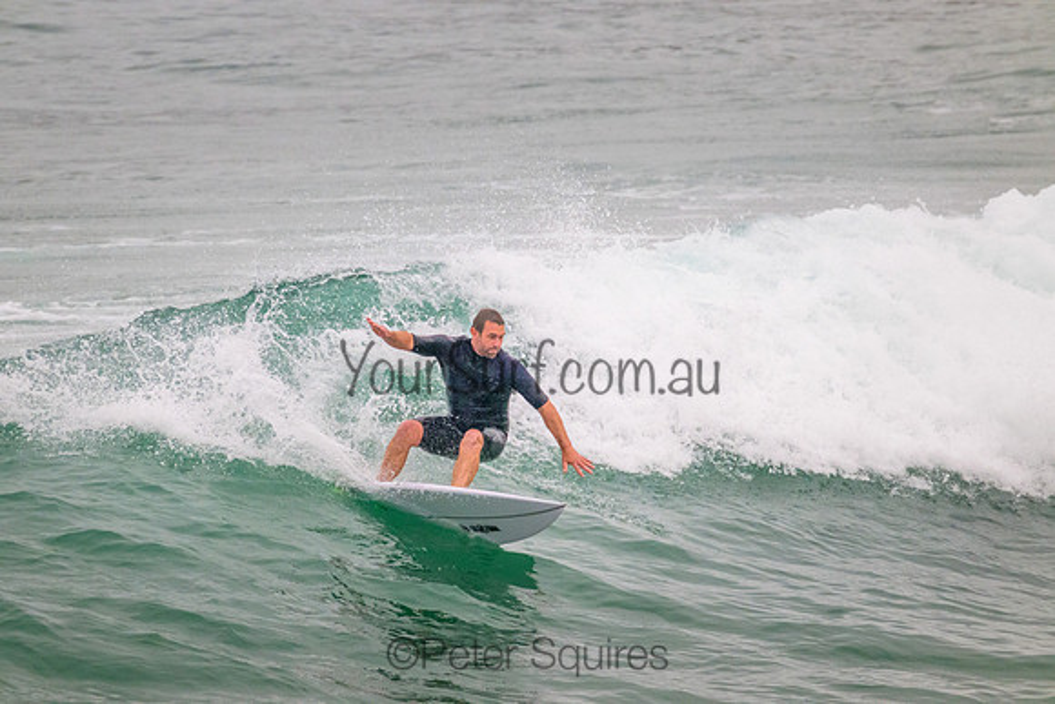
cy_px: 352
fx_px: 23449
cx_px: 528
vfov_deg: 1.7
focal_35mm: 800
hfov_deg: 2.6
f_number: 11
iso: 4000
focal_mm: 800
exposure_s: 1/1250
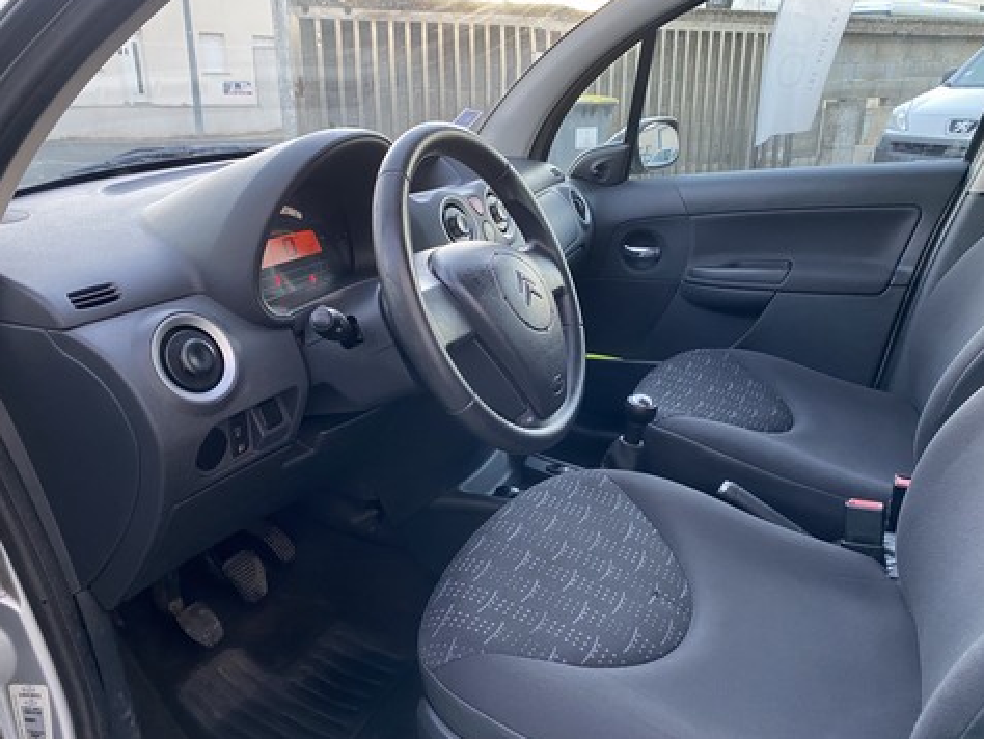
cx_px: 494
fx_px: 796
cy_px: 346
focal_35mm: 28
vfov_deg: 49.8
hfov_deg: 63.4
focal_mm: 4.25
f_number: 1.8
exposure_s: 1/60
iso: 200
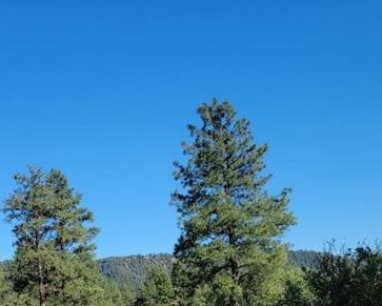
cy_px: 329
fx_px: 747
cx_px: 120
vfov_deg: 22.0
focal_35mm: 66
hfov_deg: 28.5
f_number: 1.8
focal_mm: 6.7
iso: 16
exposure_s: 1/799
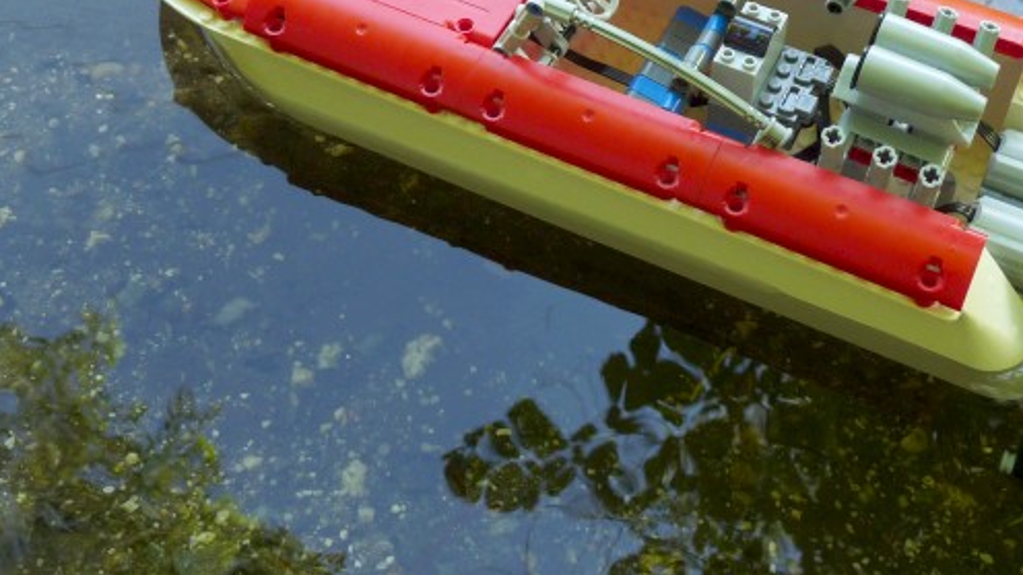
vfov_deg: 22.8
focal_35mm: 51
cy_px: 41
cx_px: 644
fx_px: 1383
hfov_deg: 40.3
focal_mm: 5.1
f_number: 2.8
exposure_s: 1/80
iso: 100
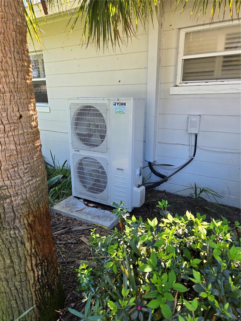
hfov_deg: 58.9
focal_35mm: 23
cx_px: 120
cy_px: 160
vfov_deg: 73.9
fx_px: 214
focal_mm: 5.4
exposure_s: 1/180
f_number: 1.8
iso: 40
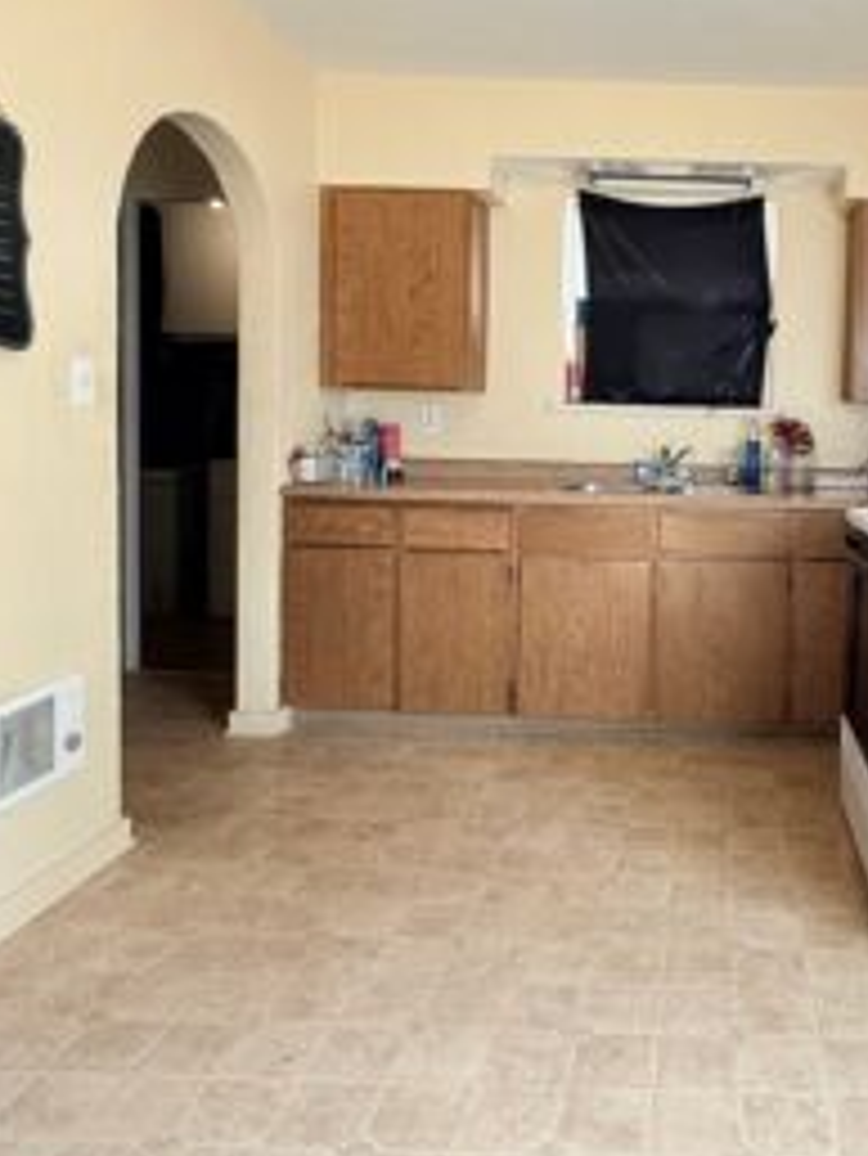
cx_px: 702
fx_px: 969
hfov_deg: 45.7
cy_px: 470
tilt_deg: -2.1
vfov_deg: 61.2
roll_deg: -2.2
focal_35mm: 29
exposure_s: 1/120
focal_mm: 2.22
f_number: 2.2
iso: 250
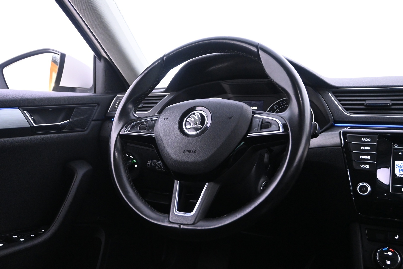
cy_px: 134
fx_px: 369
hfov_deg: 57.2
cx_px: 202
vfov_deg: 40.0
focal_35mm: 33
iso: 3200
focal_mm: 22
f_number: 4
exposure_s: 1/20
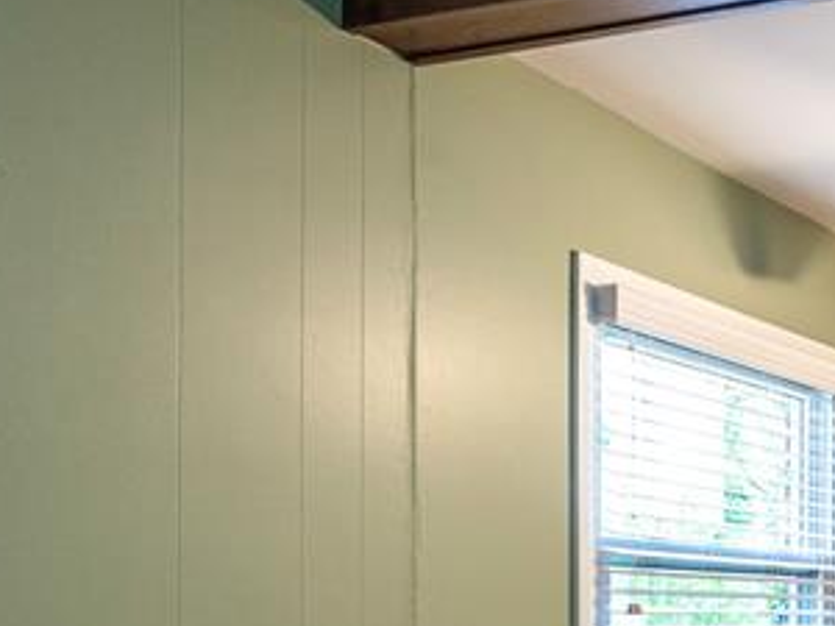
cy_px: 639
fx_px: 1110
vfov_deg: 29.3
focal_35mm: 46
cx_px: 1166
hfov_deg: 29.8
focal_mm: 14
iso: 200
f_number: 8
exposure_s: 1/15
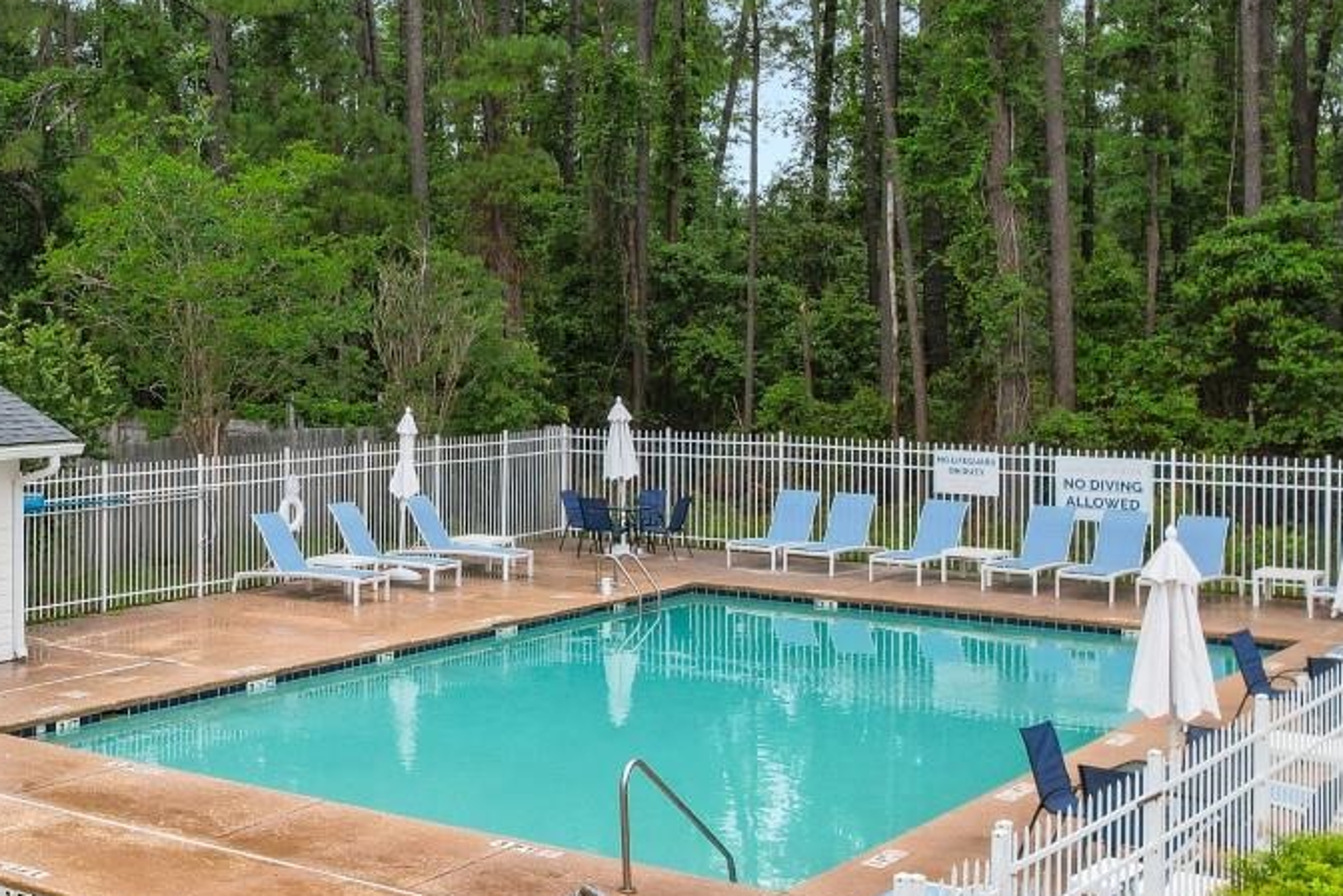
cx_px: 42
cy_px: 242
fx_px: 1977
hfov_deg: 34.6
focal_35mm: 53
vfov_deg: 25.3
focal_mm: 8.38
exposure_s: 1/250
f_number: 2.8
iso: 100
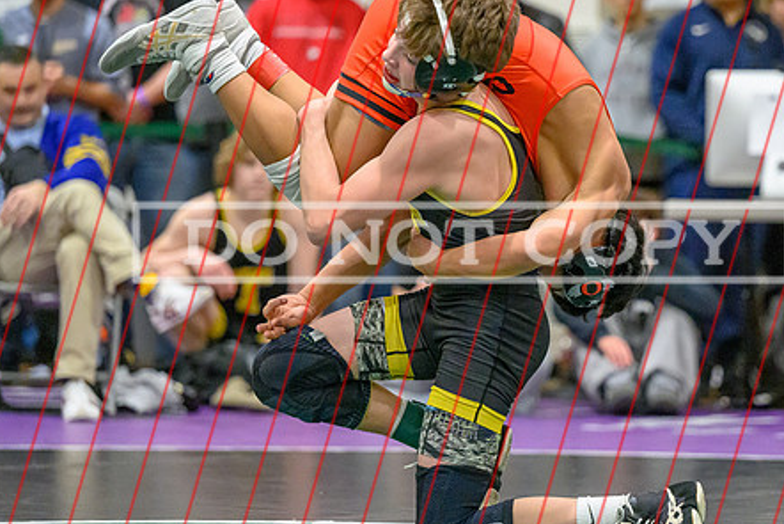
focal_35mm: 216
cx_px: 551
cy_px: 213
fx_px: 4705
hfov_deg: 9.5
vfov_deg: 6.4
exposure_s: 1/800
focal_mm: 140
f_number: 2.8
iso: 14400
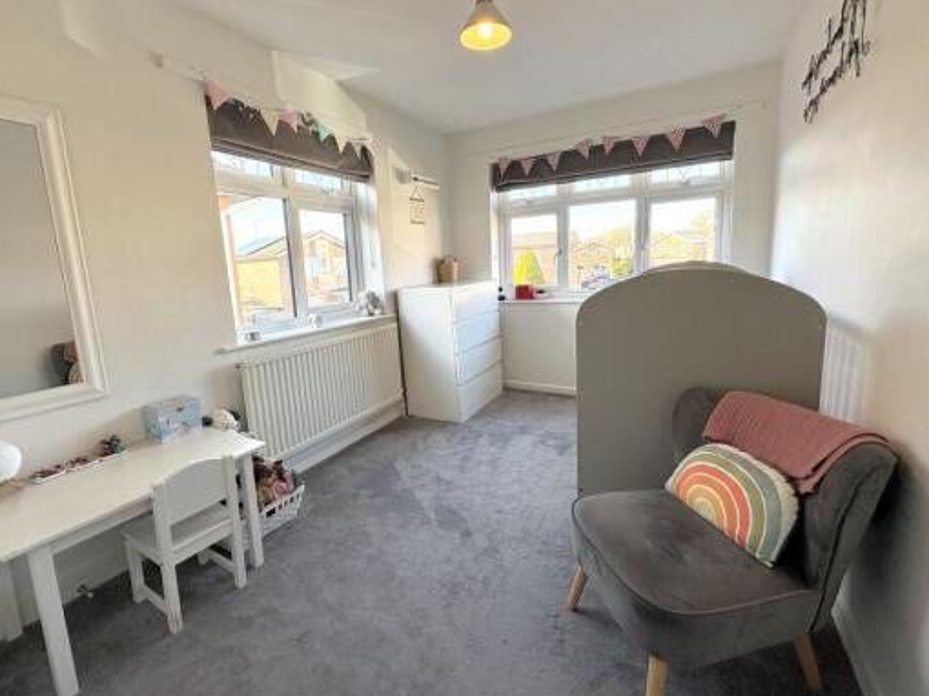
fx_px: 429
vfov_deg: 78.0
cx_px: 445
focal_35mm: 16
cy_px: 333
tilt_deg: -8.5
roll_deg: +3.5
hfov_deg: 94.5
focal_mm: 2.22
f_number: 2.2
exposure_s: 1/143
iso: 64
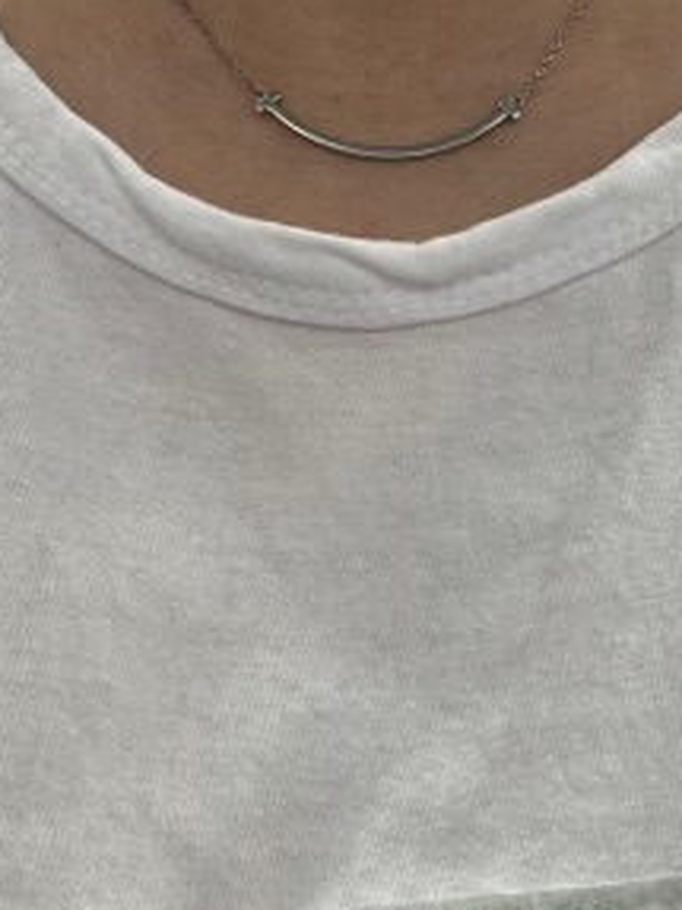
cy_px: 222
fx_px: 1761
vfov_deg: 28.5
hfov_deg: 21.5
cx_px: 593
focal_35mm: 67
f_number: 2.2
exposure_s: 1/60
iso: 80
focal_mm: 2.71
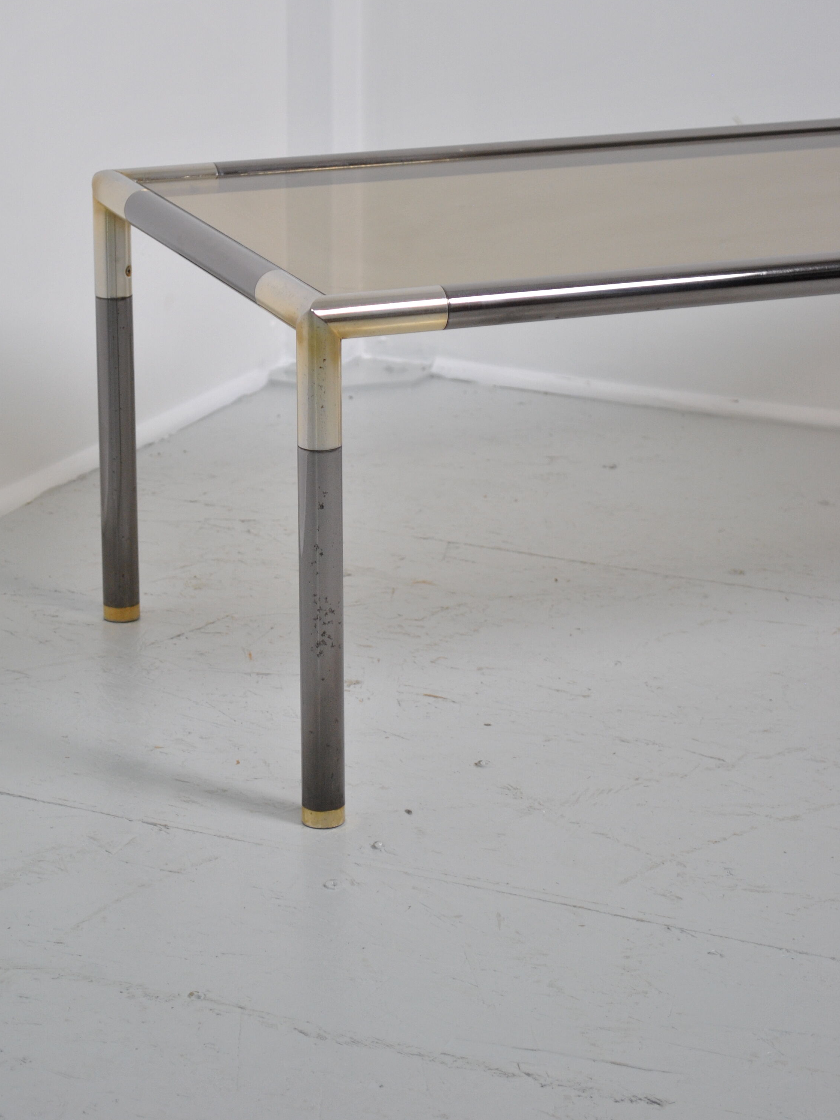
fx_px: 3320
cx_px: 357
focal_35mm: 103
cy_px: 417
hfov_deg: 14.4
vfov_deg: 19.1
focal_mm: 55
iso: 400
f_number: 5.6
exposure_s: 1/30
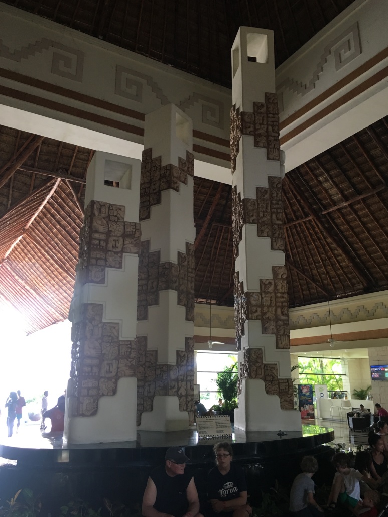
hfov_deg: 46.8
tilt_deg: +15.2
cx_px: 192
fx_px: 448
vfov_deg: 60.0
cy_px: 255
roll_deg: +0.1
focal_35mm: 30
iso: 100
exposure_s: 1/30
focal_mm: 4.15
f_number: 2.2
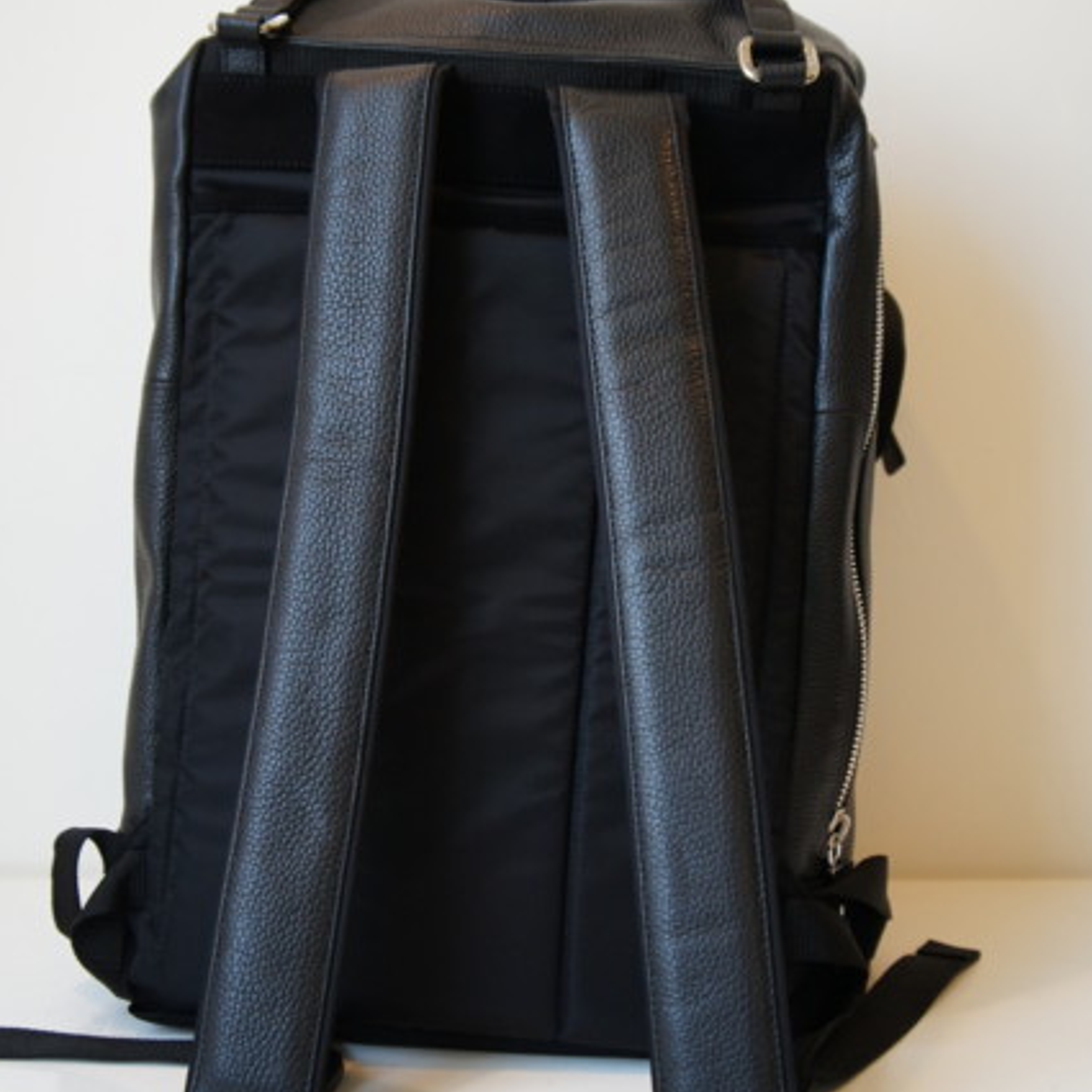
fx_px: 1736
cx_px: 547
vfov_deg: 34.9
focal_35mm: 49
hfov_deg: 34.9
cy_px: 516
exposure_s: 1/160
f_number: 4
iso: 1000
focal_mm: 25
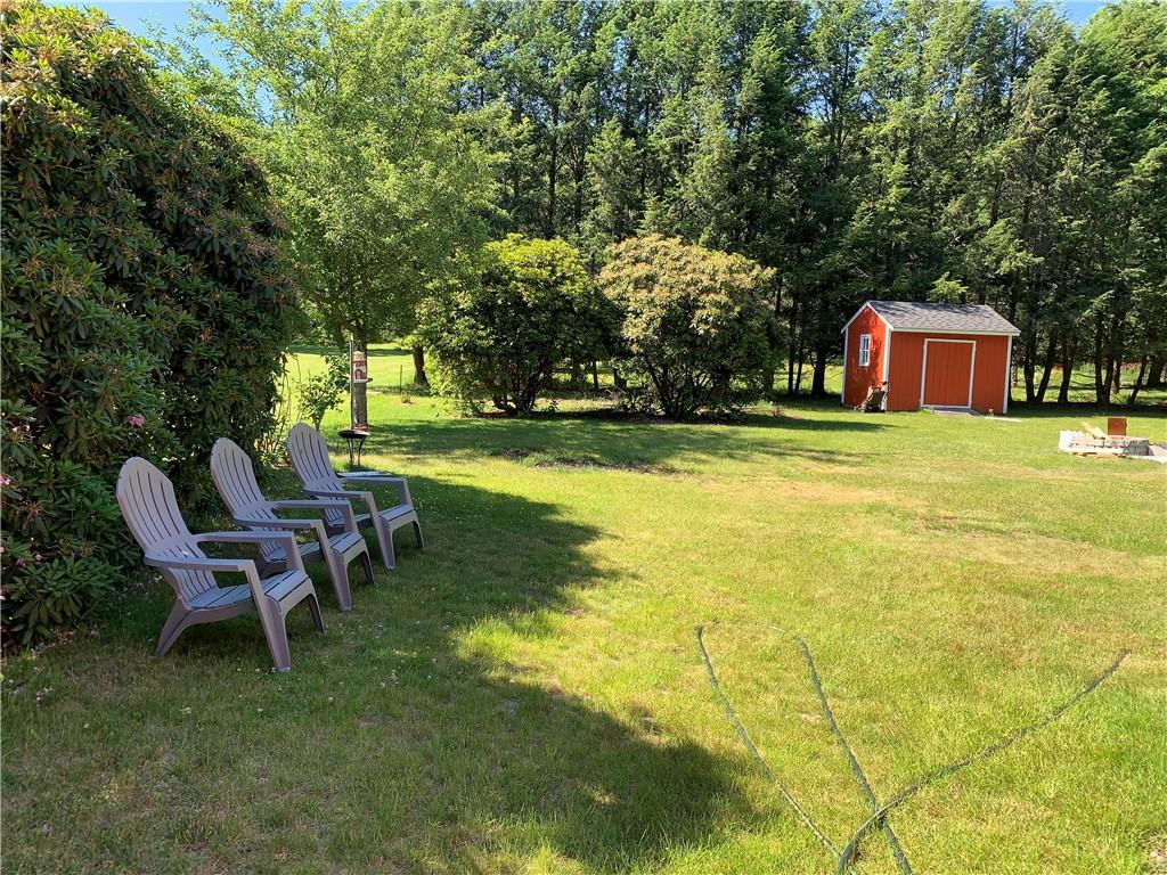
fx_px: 877
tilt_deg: -7.4
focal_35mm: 26
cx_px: 584
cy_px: 438
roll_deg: -1.4
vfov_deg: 53.1
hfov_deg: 67.3
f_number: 1.8
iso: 25
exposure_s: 1/488
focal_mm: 4.25
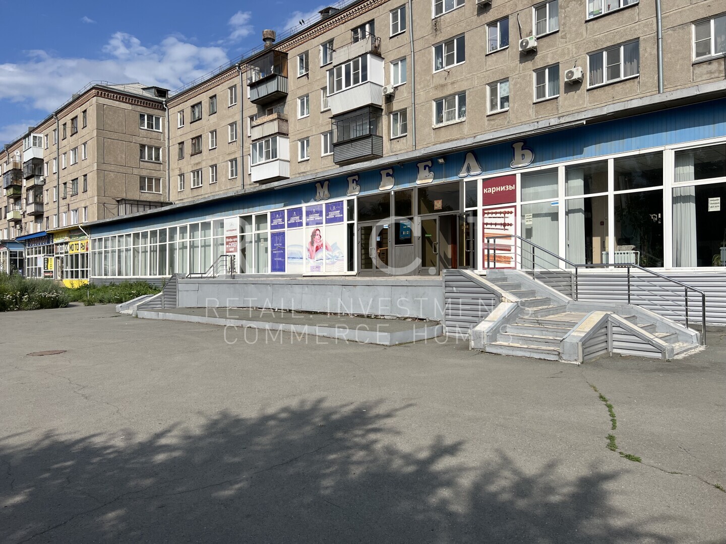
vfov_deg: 53.1
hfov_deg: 67.3
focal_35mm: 26
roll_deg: +0.3
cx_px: 363
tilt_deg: +0.2
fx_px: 545
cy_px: 272
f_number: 1.5
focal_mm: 5.7
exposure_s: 1/8696
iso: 50
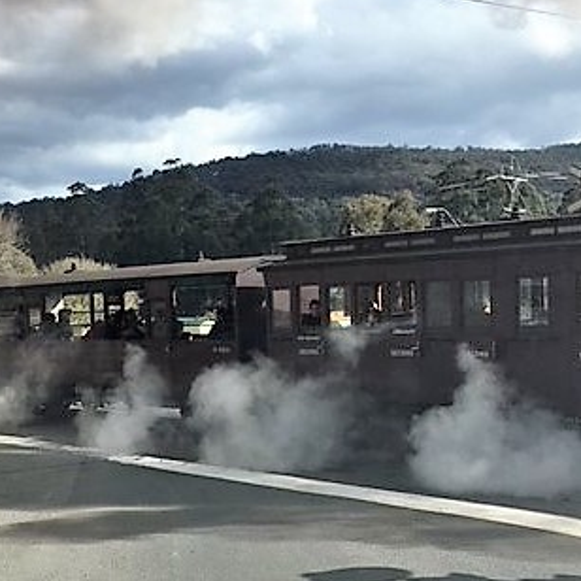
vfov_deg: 47.1
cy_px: 256
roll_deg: +1.3
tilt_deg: -4.8
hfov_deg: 47.2
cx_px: 285
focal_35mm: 35
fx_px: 665
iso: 25
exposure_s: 1/1304
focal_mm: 4.15
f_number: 2.2
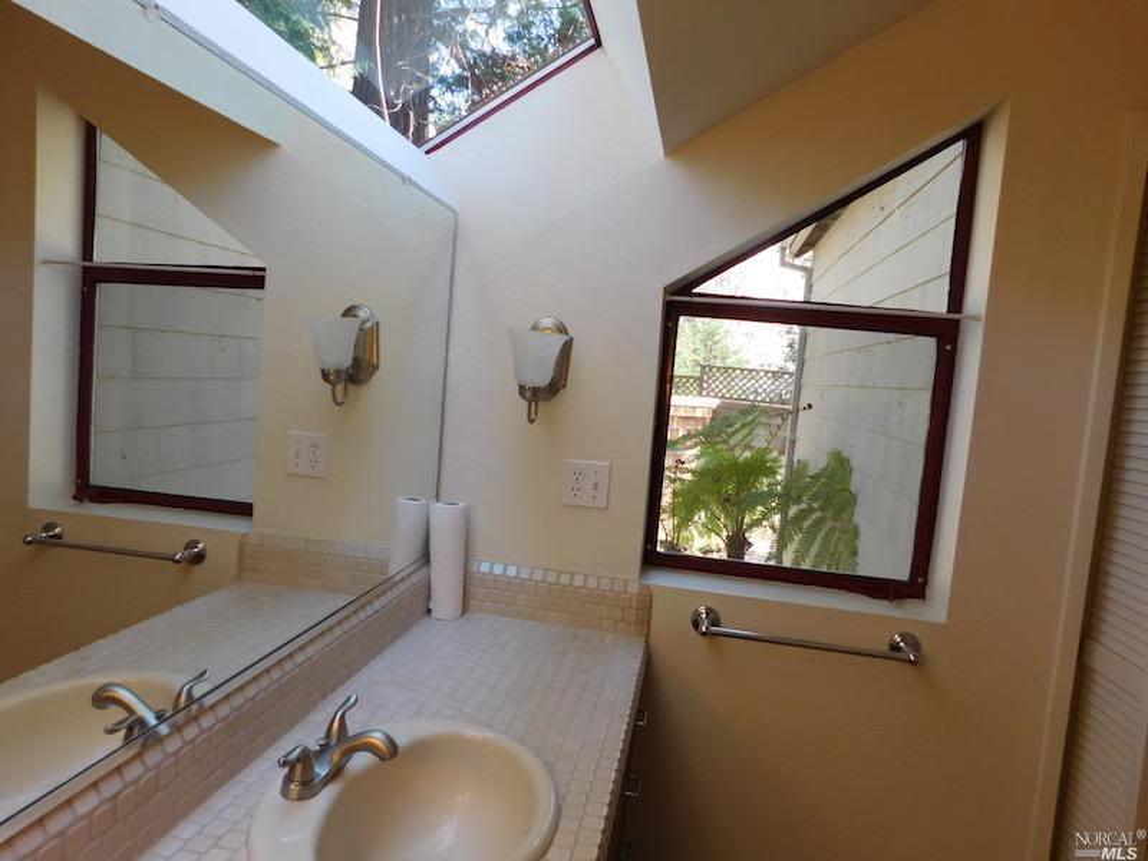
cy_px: 430
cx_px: 574
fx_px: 763
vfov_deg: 58.9
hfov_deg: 73.9
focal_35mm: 23
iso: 125
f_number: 3
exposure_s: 1/60
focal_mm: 4
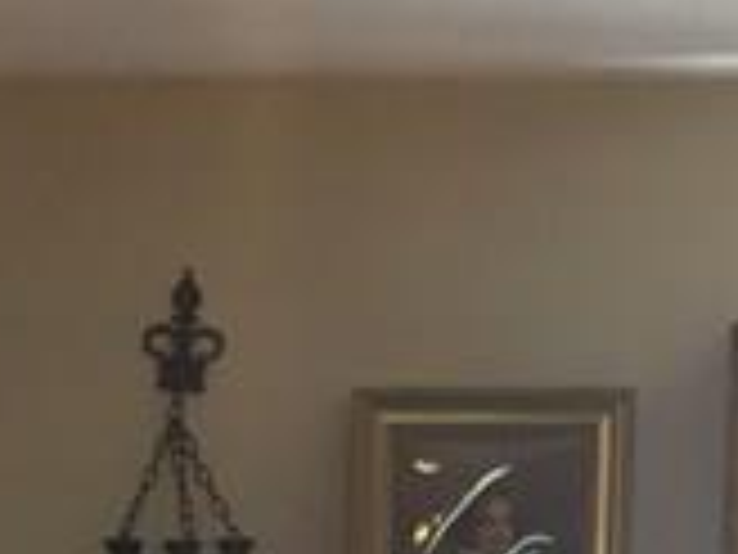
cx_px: -117
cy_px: 1216
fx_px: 3859
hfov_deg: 10.8
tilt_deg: -5.7
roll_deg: -0.5
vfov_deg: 7.7
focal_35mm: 181
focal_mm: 4.15
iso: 50
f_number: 2.2
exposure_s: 1/30
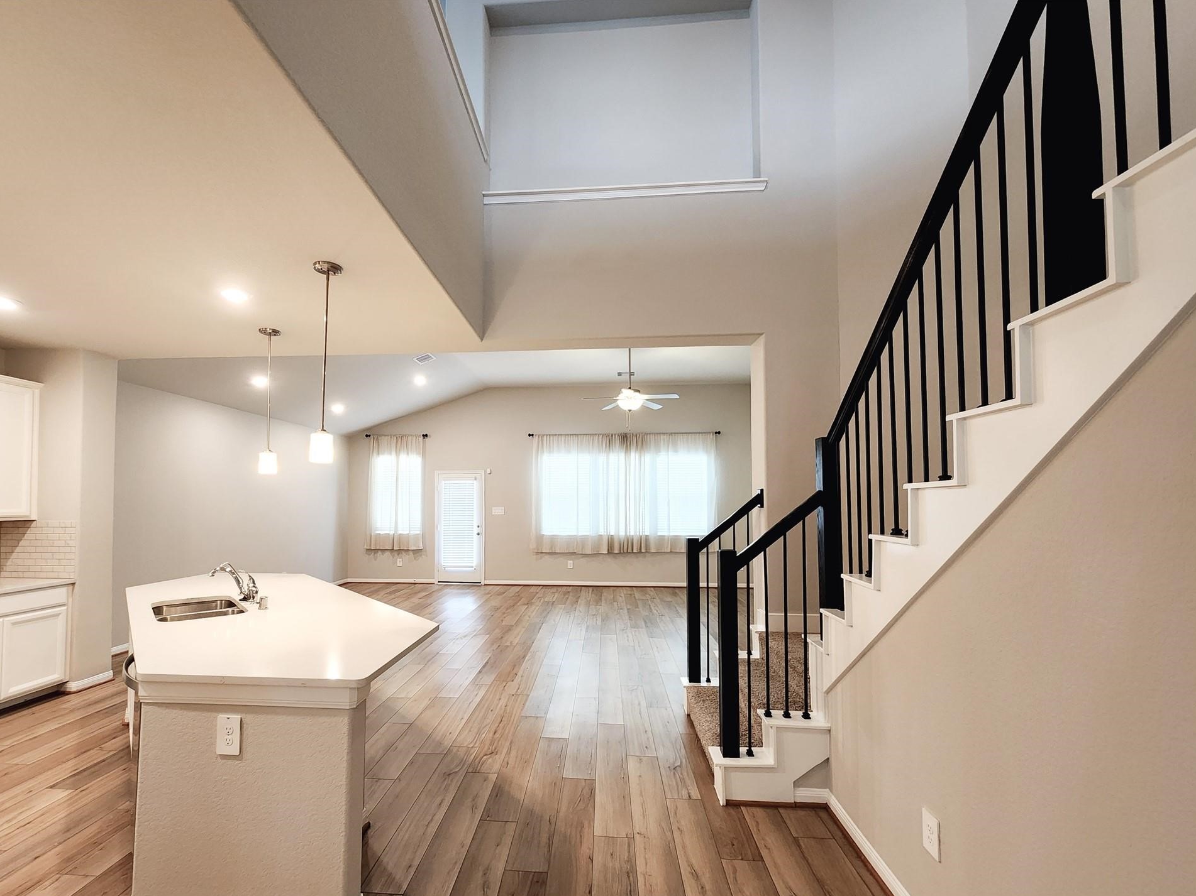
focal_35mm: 14
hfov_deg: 101.9
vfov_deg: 85.5
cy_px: 481
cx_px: 559
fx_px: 484
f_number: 2.2
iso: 250
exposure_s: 1/60
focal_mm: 2.2
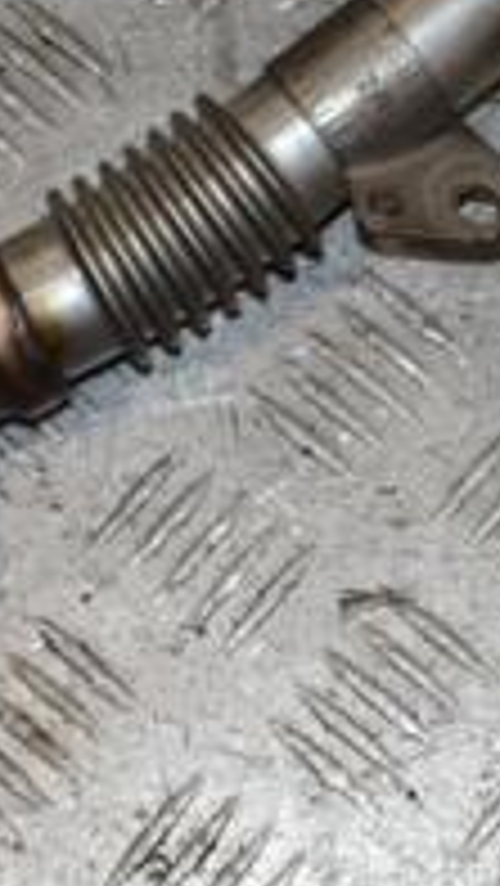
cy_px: 256
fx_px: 3154
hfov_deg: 8.9
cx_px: 730
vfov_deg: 16.0
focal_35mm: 134
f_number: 9
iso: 800
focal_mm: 28
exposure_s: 1/200
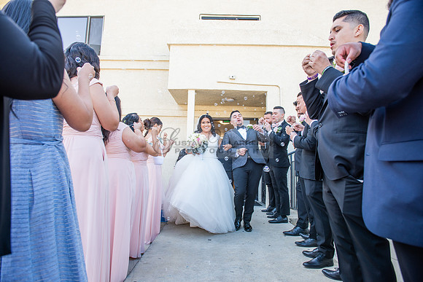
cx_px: 212
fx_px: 282
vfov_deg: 53.2
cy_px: 141
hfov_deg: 73.7
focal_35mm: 24
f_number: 4.5
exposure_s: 1/200
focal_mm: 24
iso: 200
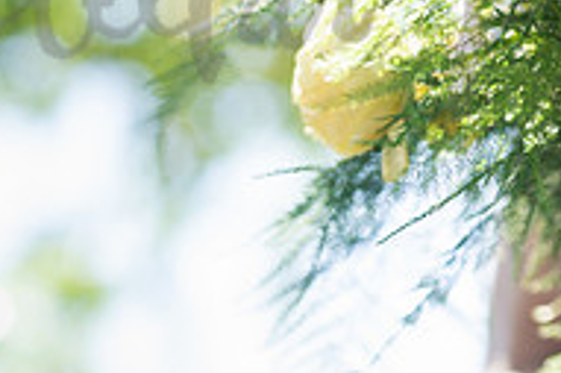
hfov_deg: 13.1
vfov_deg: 9.0
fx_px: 2367
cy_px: -9
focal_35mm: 152
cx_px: 717
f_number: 2.2
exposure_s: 1/400
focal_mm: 50
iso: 100
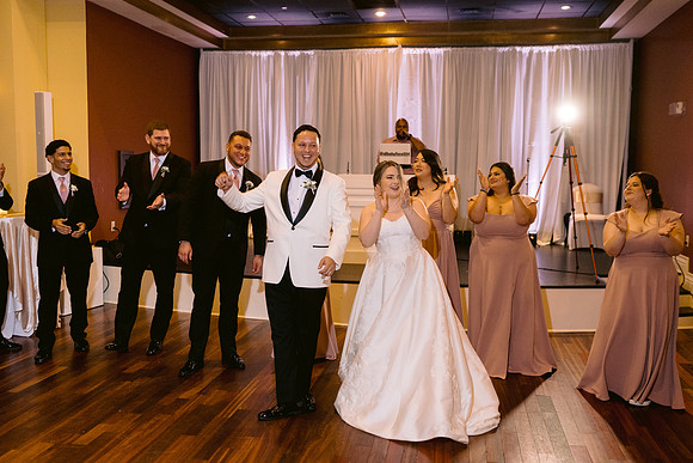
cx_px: 344
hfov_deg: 52.8
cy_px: 226
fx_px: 698
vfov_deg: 36.7
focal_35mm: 36
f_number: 2.8
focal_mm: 35
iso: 1600
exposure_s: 1/125
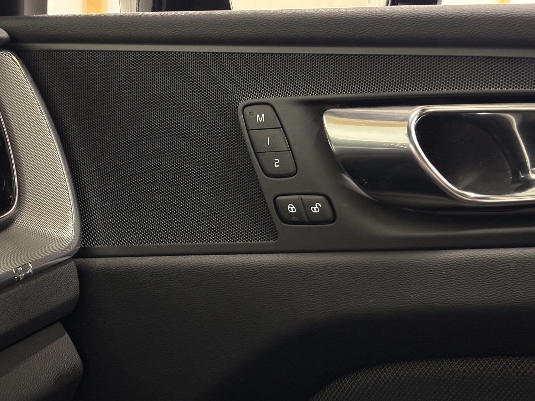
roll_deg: -0.5
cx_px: 268
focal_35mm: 52
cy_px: 200
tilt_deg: -9.4
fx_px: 804
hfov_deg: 36.8
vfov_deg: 28.0
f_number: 1.6
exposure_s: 1/20
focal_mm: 5.96
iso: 400
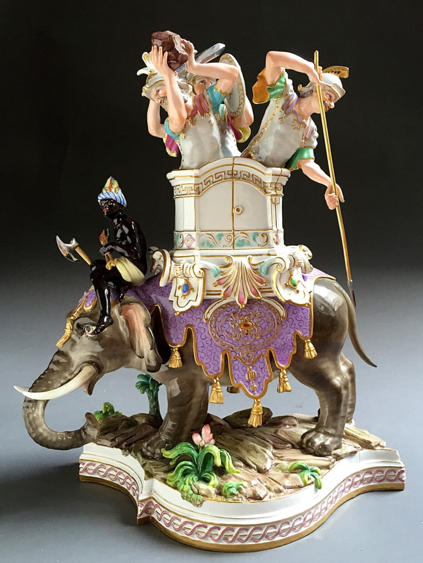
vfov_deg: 61.6
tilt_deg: -9.4
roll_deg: +0.2
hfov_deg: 48.3
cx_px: 212
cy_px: 282
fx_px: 472
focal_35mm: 29
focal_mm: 4.15
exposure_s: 1/30
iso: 40
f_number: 2.2
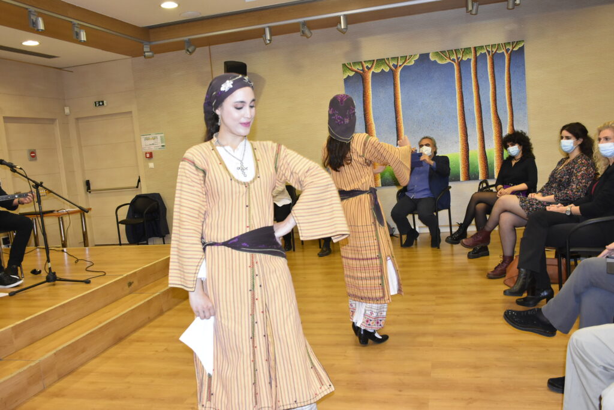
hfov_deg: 61.9
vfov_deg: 43.7
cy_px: 205
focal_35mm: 30
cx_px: 307
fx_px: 512
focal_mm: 20
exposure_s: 1/80
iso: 1600
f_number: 5.6
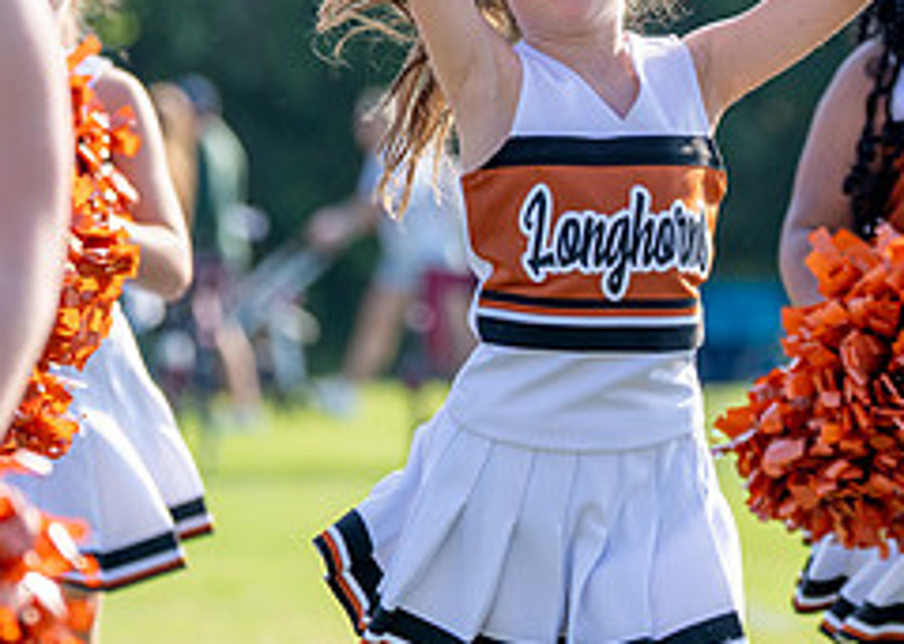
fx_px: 7644
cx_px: 744
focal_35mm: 298
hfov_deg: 6.8
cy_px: 91
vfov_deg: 4.8
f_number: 2.8
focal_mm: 100
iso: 200
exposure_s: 1/1600
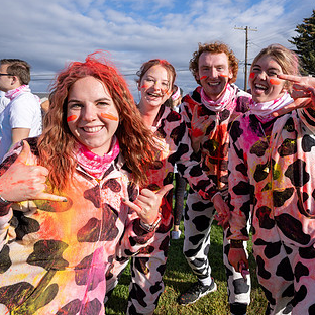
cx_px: 207
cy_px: 141
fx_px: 309
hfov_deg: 53.1
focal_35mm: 30
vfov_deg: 53.9
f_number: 8
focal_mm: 19
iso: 100
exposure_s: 1/320
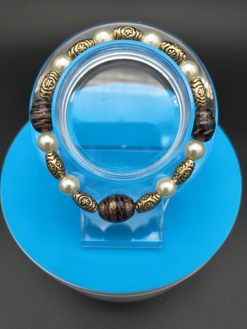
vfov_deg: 69.4
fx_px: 238
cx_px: 124
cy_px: 164
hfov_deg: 54.9
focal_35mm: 25
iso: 130
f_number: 1.7
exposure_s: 1/120
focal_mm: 4.68
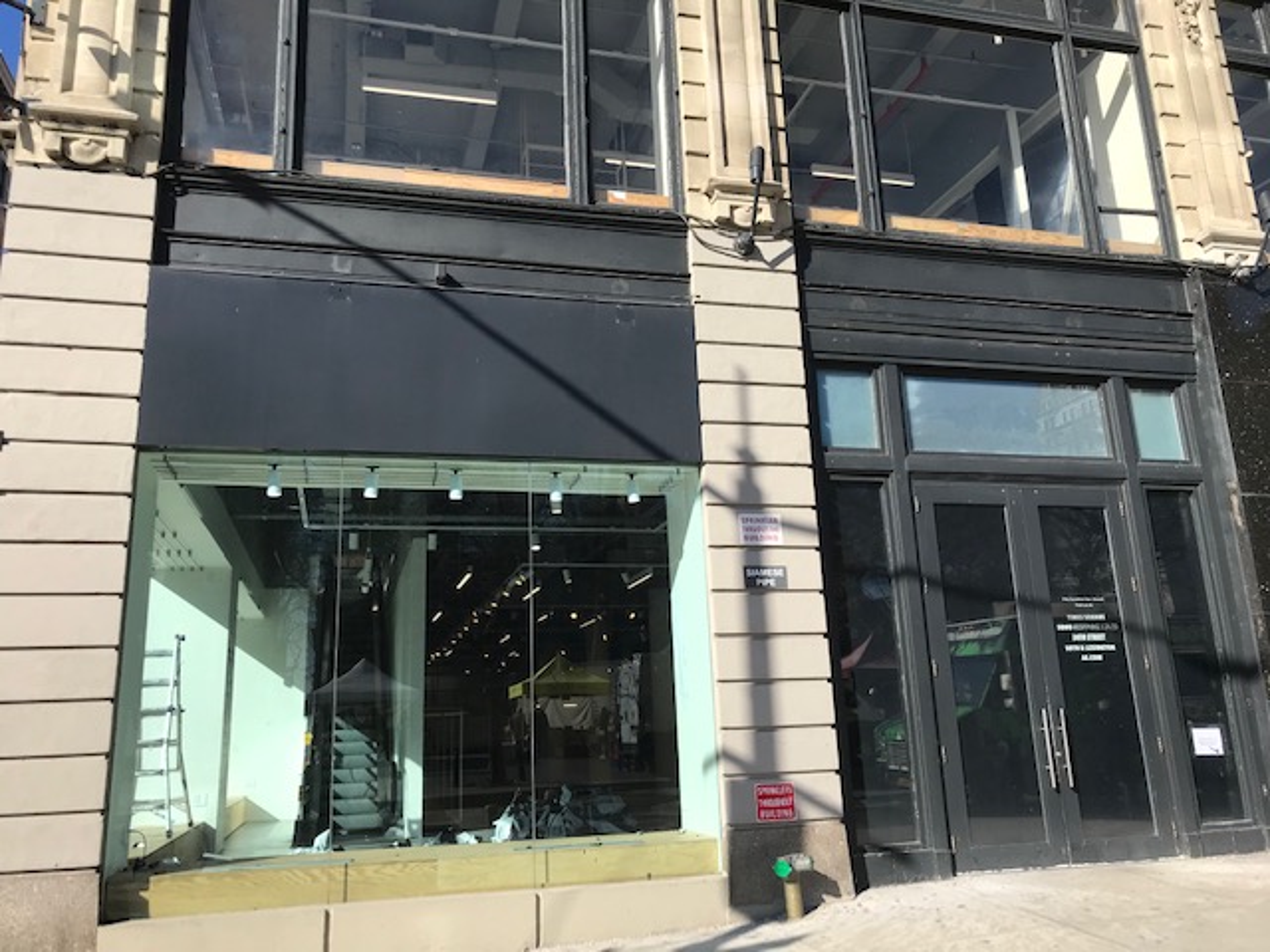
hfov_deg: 63.4
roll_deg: +1.4
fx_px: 1027
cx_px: 635
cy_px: 476
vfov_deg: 49.7
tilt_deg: +15.0
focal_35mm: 28
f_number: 1.8
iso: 20
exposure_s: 1/1916
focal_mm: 3.99
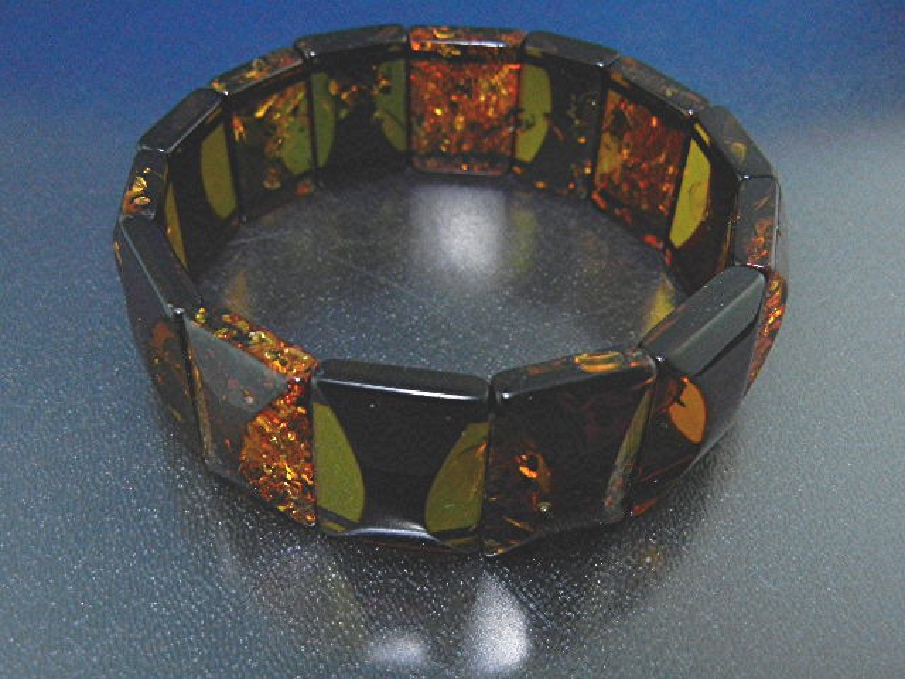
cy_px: 340
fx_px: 1020
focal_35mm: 39
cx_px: 452
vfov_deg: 36.8
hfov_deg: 47.9
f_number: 7.4
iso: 800
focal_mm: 7.1
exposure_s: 1/30
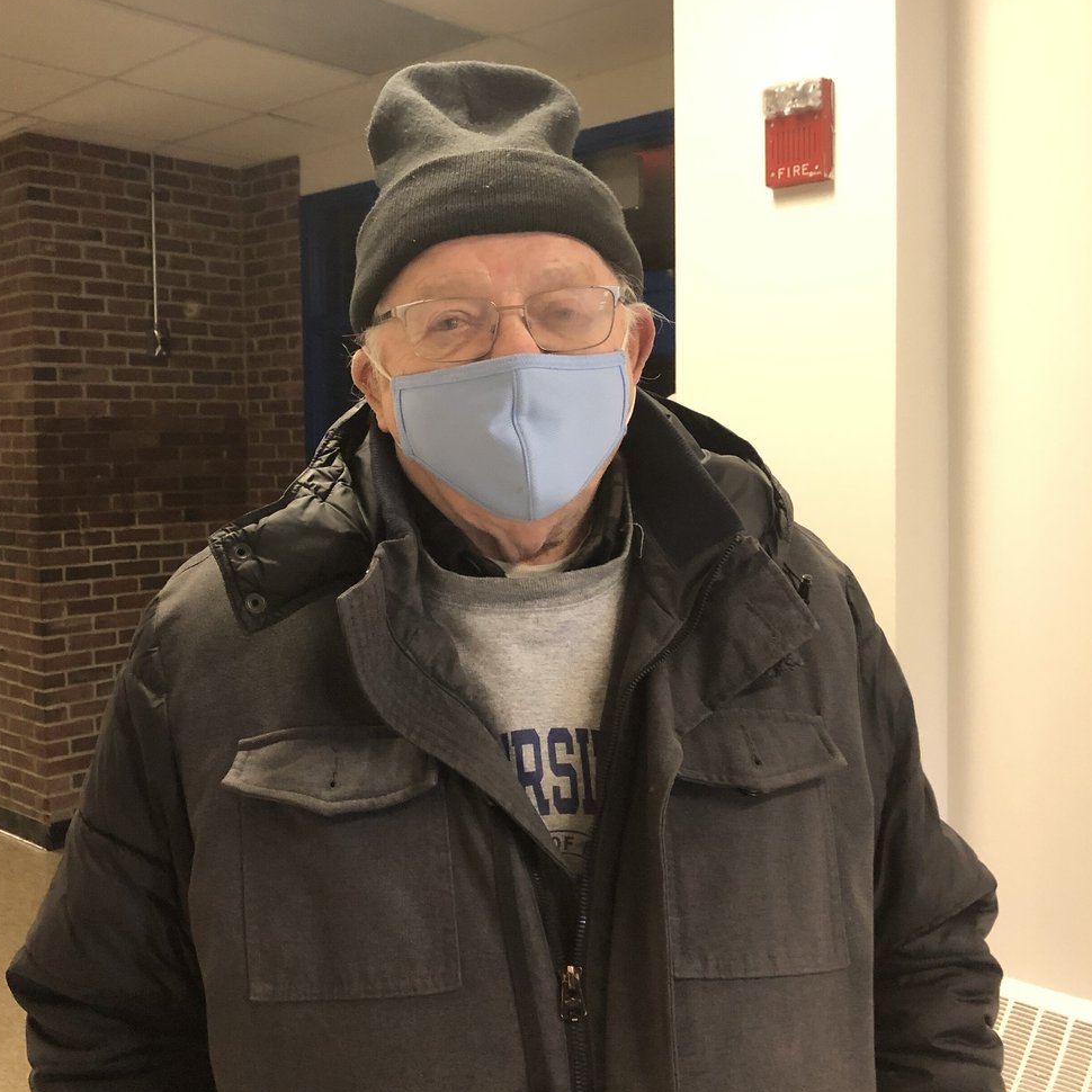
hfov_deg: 48.4
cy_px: 504
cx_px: 536
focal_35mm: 34
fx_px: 1213
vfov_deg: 48.4
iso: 100
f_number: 1.8
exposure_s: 1/15
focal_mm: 3.99
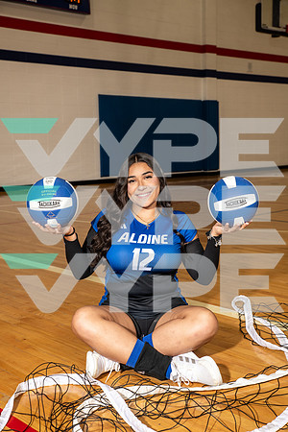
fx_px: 600
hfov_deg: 27.0
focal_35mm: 50
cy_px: 216
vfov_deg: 39.6
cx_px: 144
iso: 320
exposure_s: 1/250
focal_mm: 50
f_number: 6.3
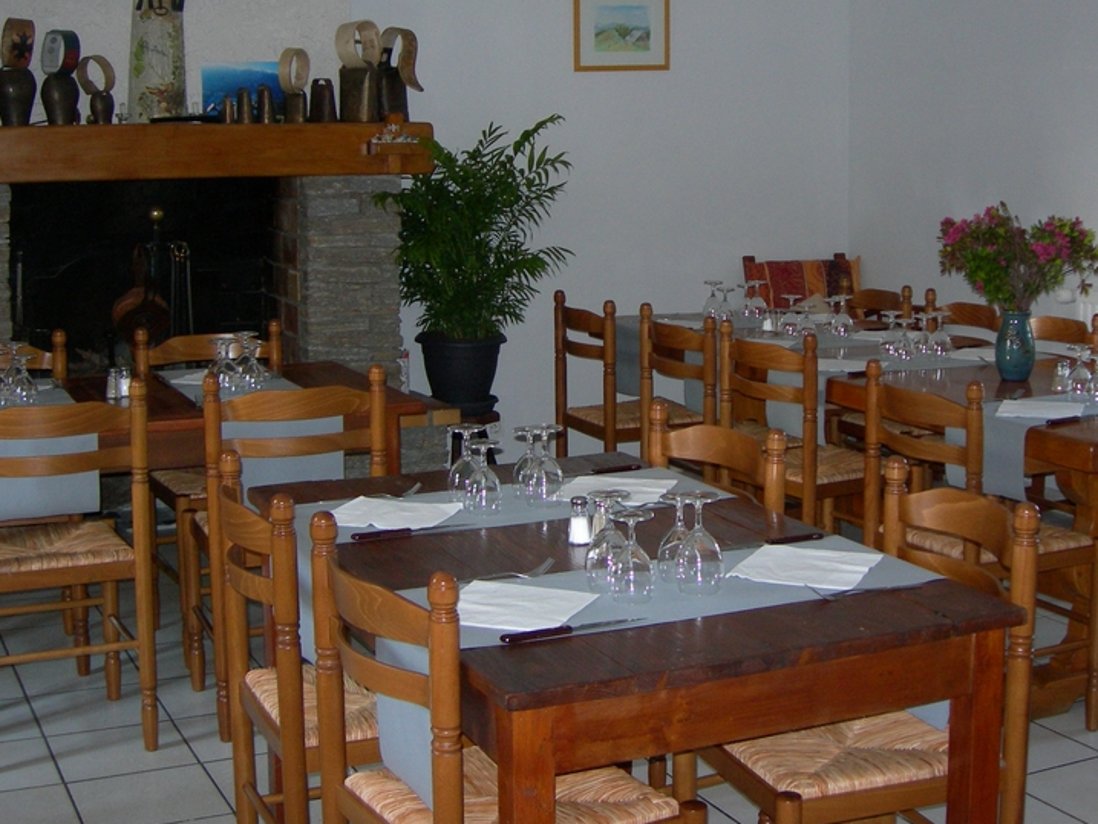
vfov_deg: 27.4
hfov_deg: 36.1
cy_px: 297
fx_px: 1681
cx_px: 629
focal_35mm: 53
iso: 192
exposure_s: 1/60.1
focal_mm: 7.8
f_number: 2.8
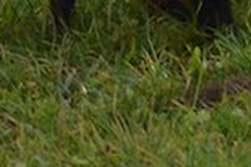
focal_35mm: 997
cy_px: -419
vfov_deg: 1.4
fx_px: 6944
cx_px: 557
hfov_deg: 2.1
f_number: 5.6
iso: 100
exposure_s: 1/200
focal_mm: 86
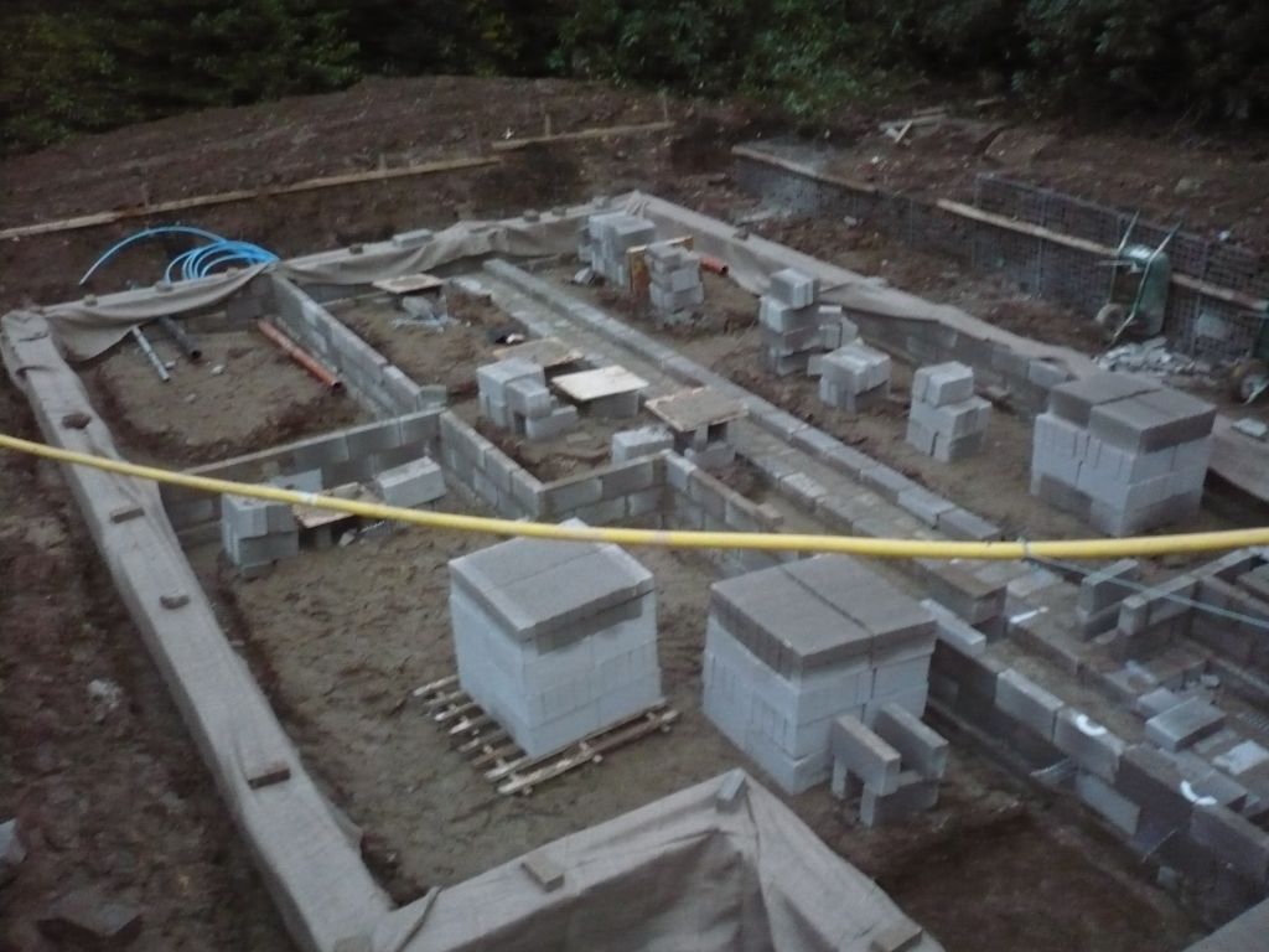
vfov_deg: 40.7
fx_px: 1283
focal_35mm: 35
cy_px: 476
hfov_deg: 52.6
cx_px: 634
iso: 640
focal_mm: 5.8
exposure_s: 1/30
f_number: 2.8
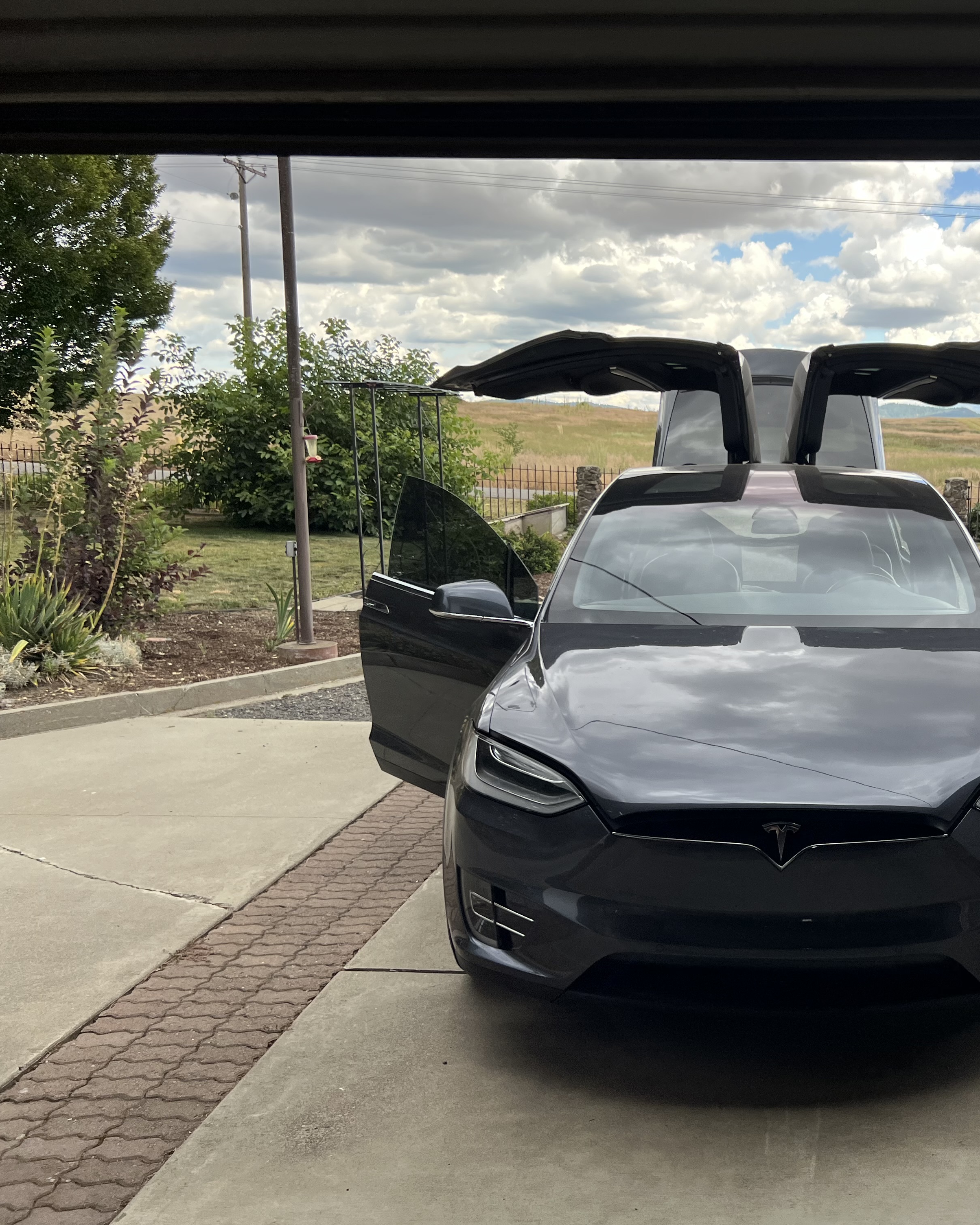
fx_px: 1233
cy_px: 613
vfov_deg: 52.8
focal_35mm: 34
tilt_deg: -4.2
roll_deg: +2.6
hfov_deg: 41.5
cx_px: 780
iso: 50
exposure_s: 1/974
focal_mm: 5.7
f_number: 1.5
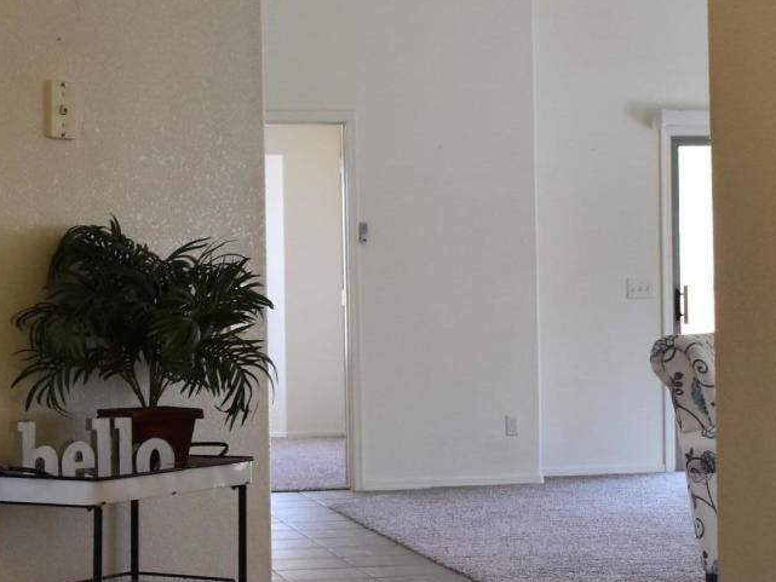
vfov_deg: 15.6
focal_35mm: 94
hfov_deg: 20.7
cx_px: 330
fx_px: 2119
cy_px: 294
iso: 800
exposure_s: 1/125
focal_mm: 21
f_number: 3.8
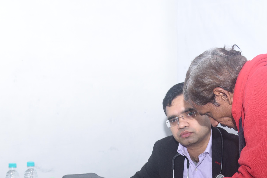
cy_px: 175
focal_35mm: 70
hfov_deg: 28.6
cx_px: 179
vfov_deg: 19.0
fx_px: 519
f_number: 6.3
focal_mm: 32
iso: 800
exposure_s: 1/125
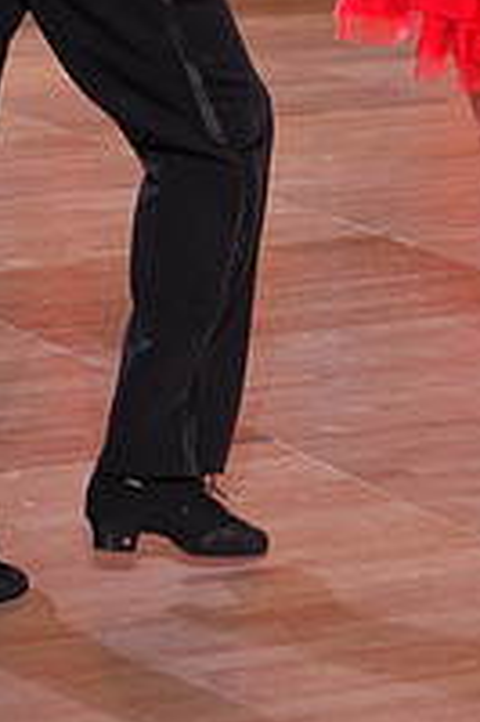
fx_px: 4067
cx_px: 280
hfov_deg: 6.8
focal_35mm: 203
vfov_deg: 9.9
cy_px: -242
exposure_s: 1/100
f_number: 5.6
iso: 1250
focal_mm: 70
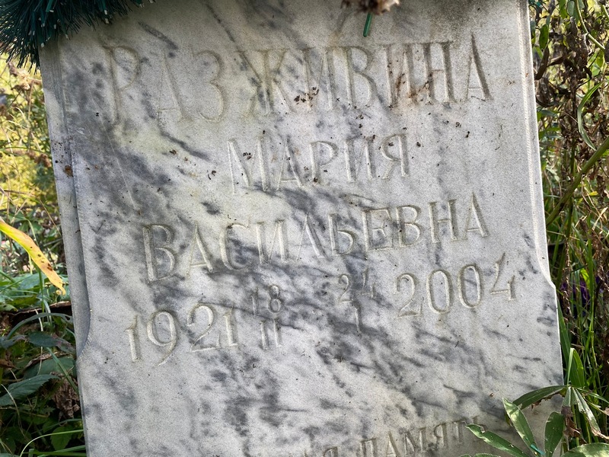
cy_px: 228
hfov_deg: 67.3
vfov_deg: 53.1
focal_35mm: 26
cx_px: 304
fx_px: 457
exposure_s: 1/274
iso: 32
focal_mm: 4.25
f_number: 1.8
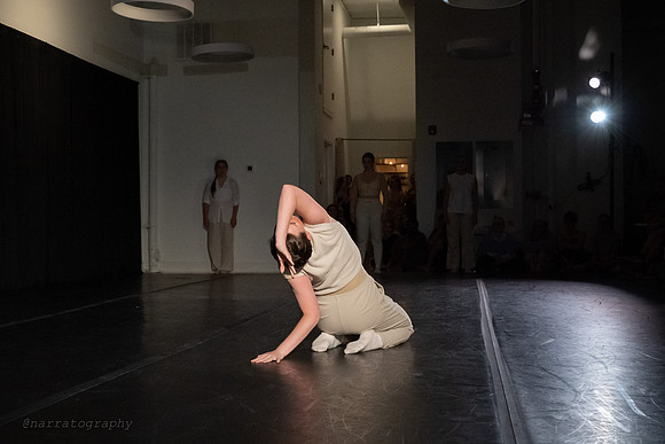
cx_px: 362
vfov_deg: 27.1
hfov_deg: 39.7
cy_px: 216
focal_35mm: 50
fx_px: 920
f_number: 5
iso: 6400
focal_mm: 37
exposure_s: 1/500
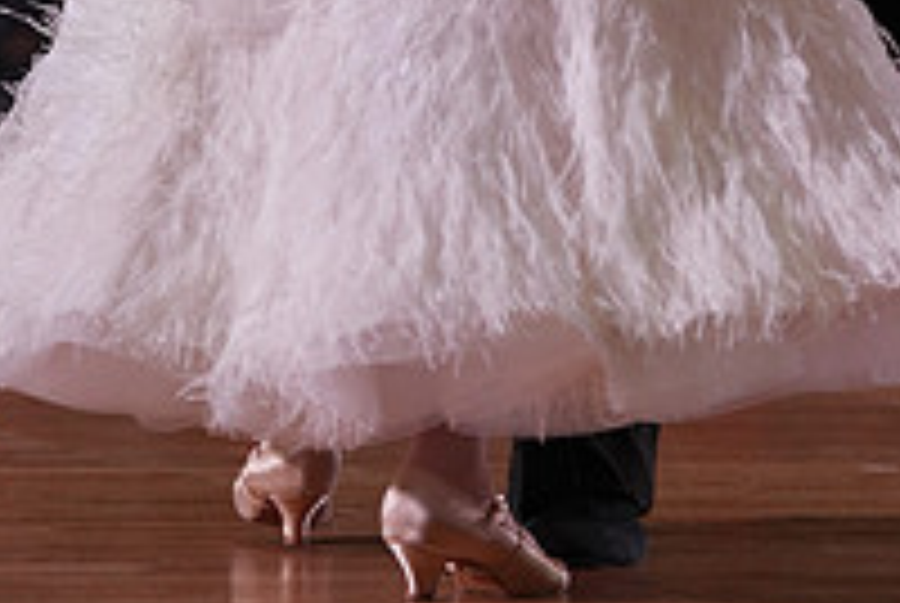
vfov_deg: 3.0
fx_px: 11592
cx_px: 344
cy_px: -333
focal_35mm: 463
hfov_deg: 4.4
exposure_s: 1/500
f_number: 2.8
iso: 640
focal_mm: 160
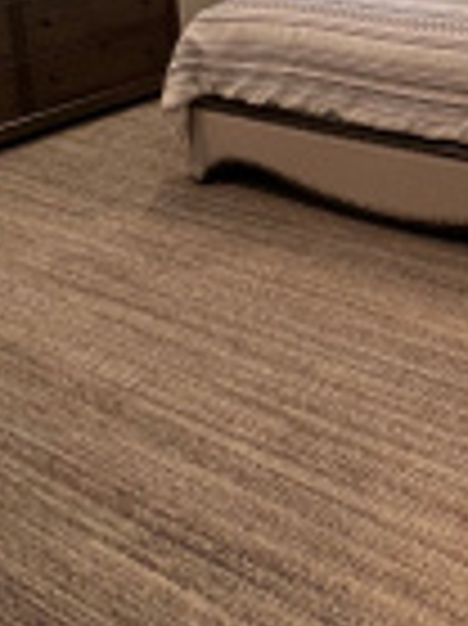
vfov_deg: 36.9
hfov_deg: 28.0
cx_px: 567
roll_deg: +0.8
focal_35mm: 45
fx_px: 812
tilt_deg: -11.1
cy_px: -27
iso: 200
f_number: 1.8
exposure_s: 1/60
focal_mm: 1.57
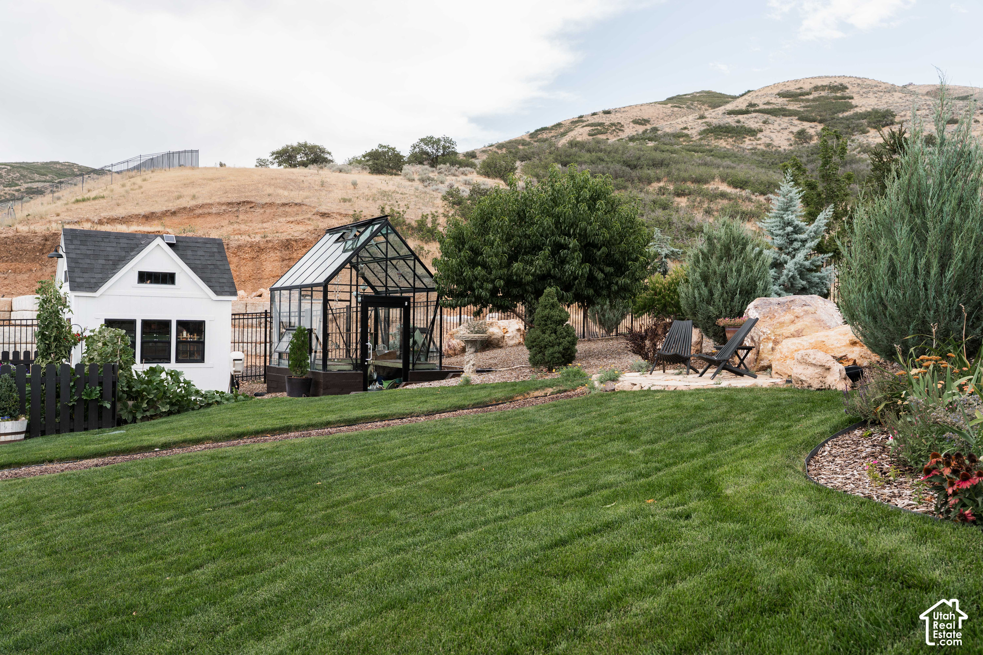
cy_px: 328
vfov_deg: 41.9
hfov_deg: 59.8
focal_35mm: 31
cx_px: 492
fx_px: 855
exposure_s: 1/125
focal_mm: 31.3
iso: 100
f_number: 5.6
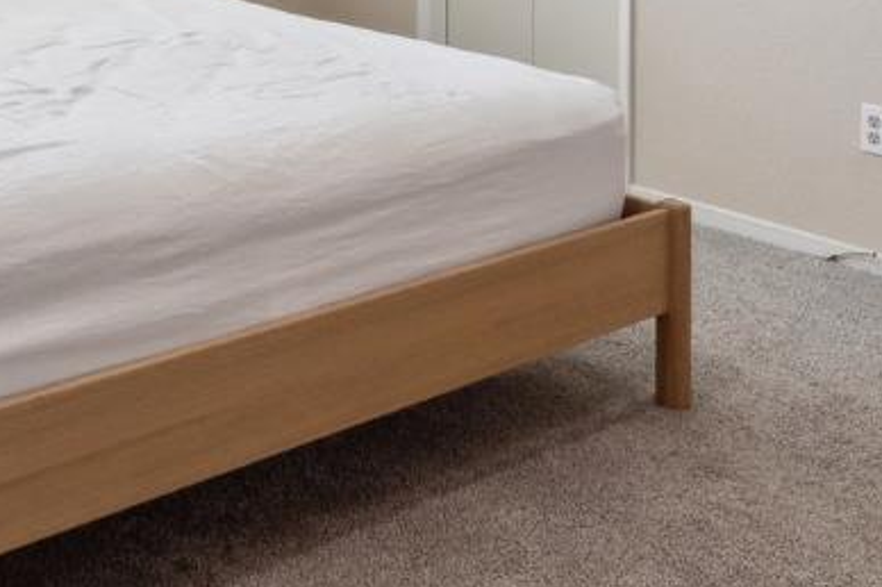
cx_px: 314
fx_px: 1420
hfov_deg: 34.3
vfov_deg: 21.0
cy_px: -199
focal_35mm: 58
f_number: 8
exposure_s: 1/6
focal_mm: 10
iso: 100
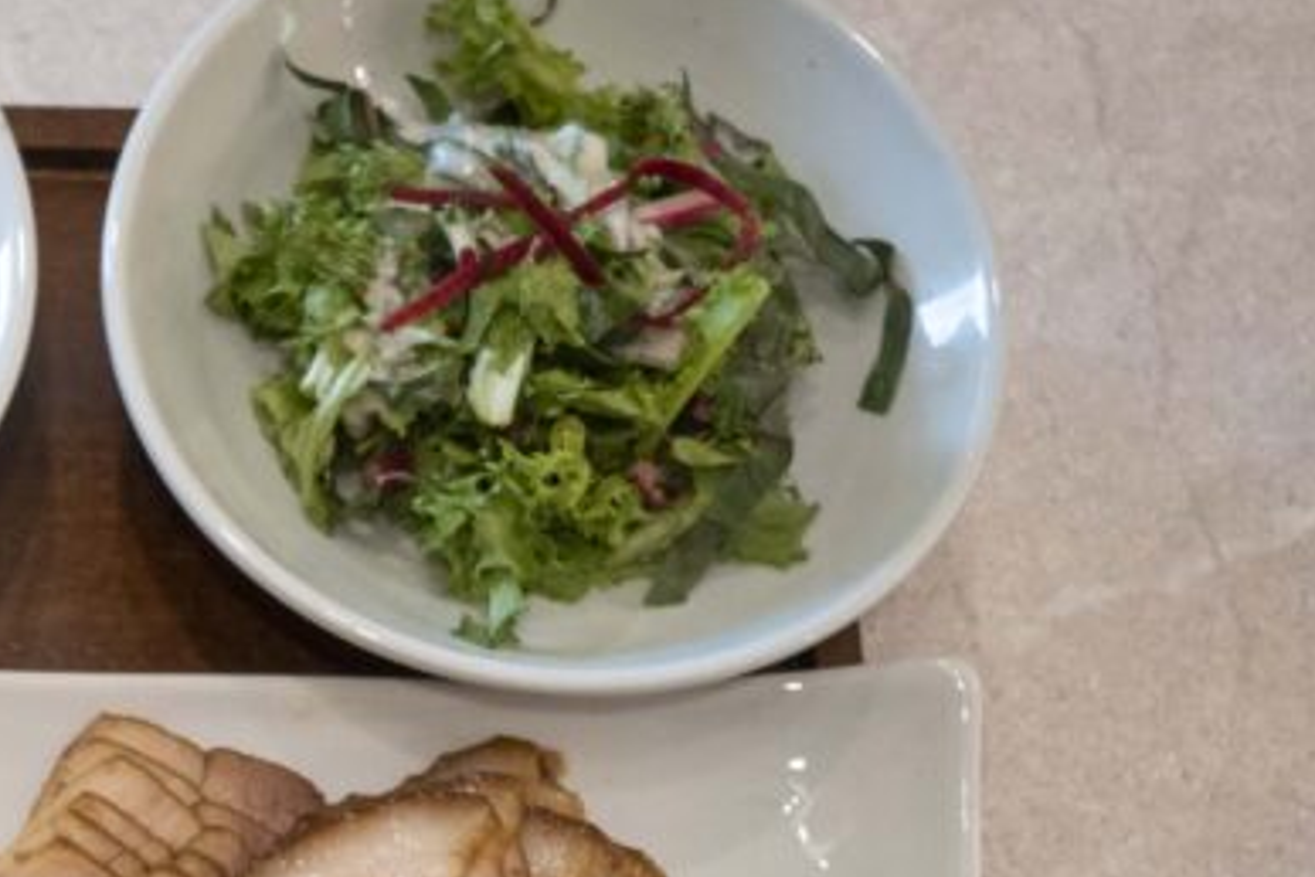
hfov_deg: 19.3
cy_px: 1069
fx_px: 3579
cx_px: -367
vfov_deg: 13.6
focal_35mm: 98
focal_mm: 37
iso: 3200
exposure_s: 1/160
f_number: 5
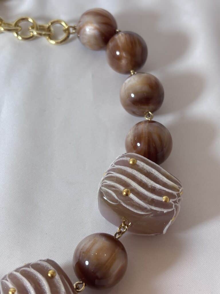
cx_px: 110
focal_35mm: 52
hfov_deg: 28.0
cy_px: 147
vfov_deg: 36.8
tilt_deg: -60.3
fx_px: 441
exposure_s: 1/100
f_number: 1.6
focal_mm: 5.96
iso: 40
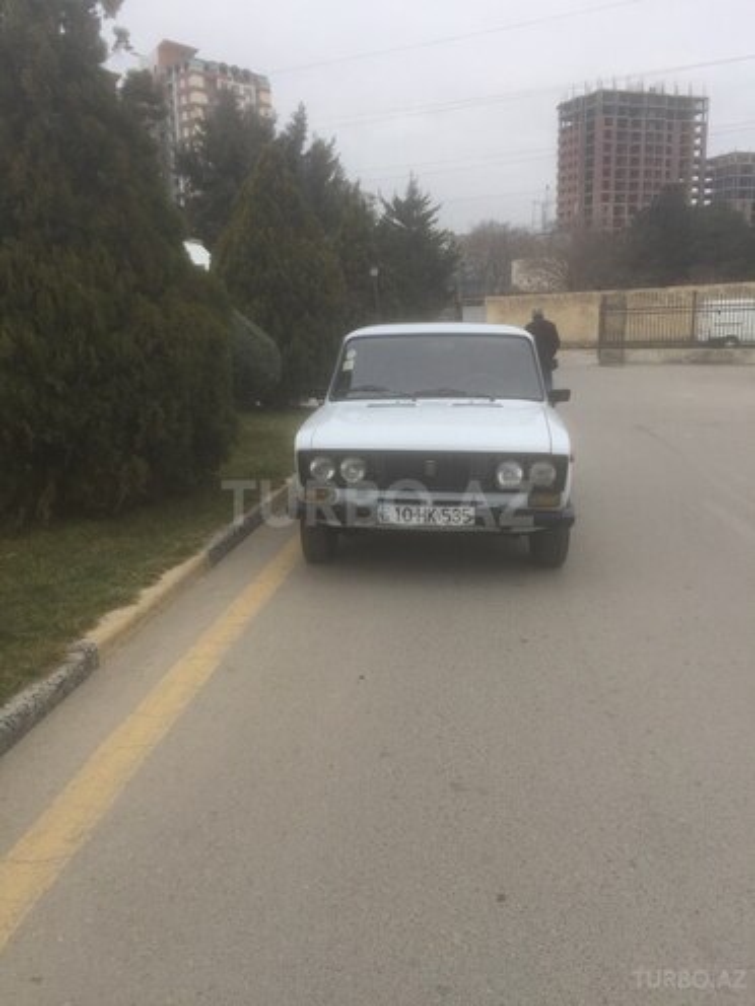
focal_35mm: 29
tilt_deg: -11.8
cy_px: 503
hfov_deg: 48.2
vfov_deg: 61.7
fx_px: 843
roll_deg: +0.9
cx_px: 378
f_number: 2.2
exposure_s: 1/370
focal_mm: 4.15
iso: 32
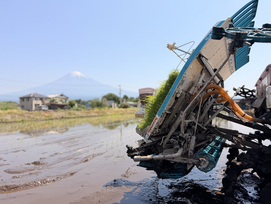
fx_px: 188
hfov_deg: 71.6
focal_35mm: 24
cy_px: 102
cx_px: 136
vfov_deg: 56.8
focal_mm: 6.76
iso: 80
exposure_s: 1/4975
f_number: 1.78
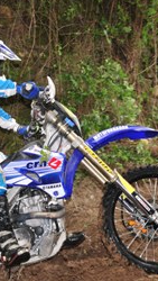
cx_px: 32
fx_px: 527
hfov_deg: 16.9
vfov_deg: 29.7
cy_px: 153
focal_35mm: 71
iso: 400
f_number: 4
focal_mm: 25
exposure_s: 1/250
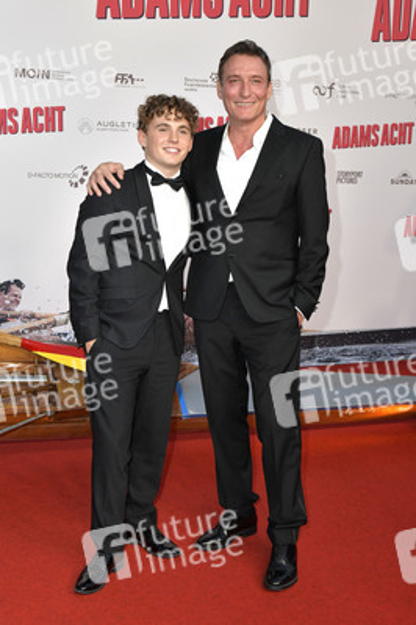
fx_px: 660
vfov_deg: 50.7
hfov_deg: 35.0
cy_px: 312
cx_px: 208
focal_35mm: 38
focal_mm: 38
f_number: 7.1
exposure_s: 1/160
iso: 1600
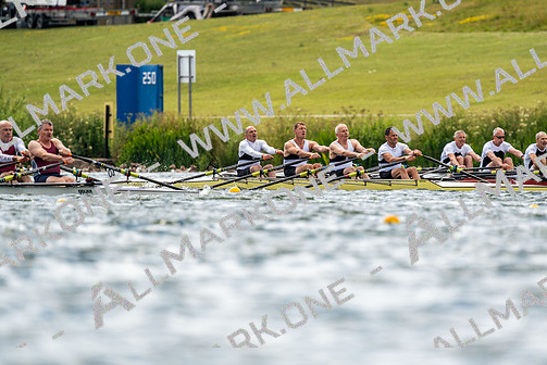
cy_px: 161
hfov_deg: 3.0
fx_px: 10520
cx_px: 312
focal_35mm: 692
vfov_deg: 2.0
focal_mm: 600
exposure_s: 1/2000
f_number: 6.3
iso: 320
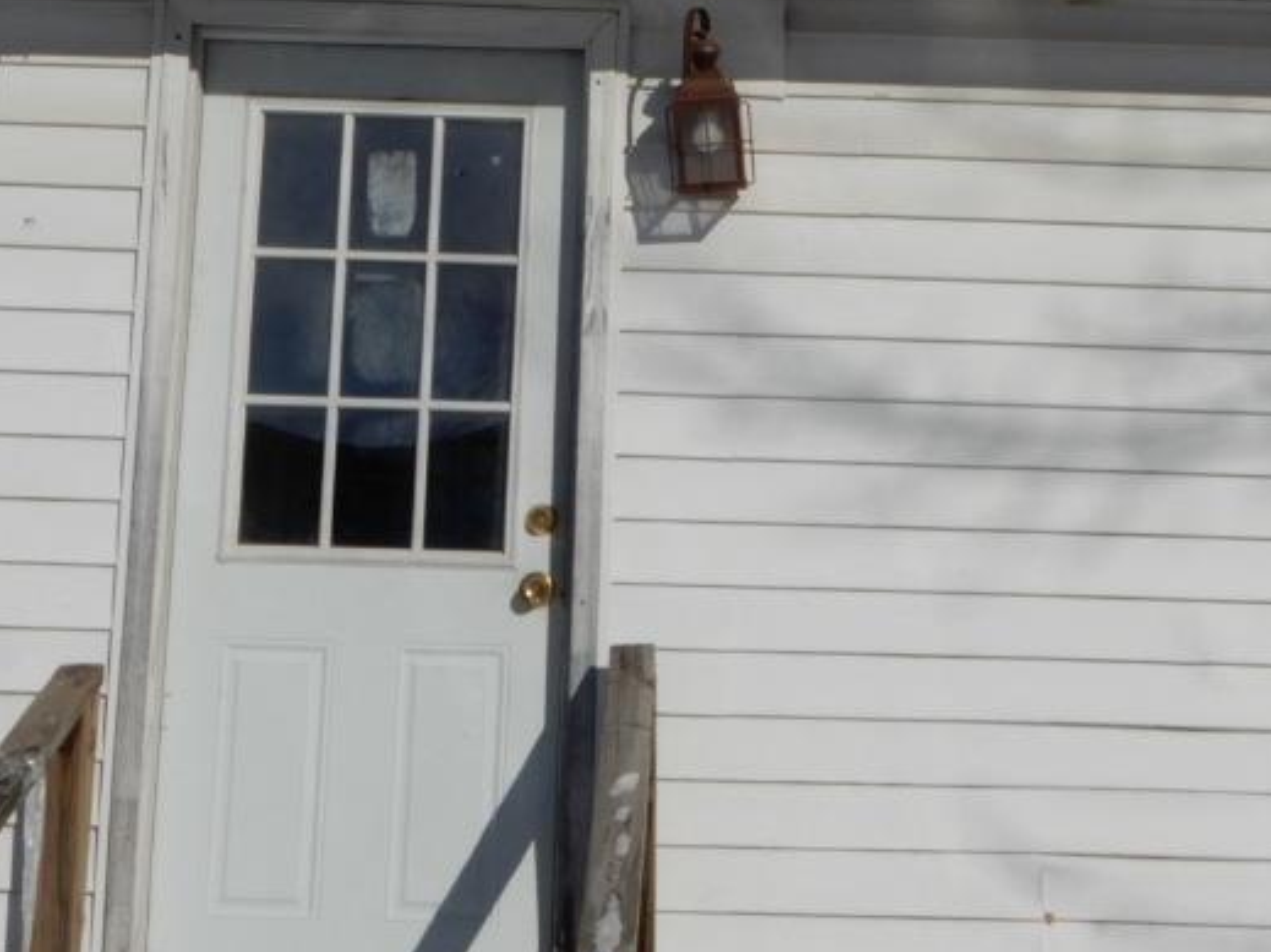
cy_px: 215
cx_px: 776
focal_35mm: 74
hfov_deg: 26.3
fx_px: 2716
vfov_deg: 19.7
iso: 80
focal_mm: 4.3
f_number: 5
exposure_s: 1/2000
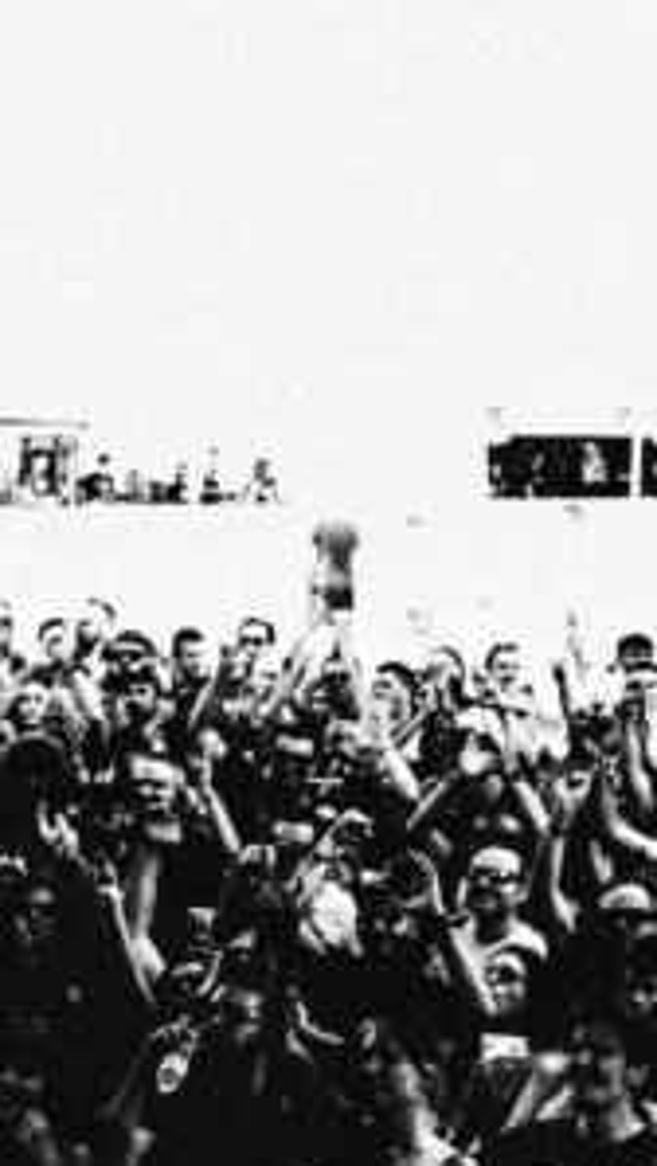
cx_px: -313
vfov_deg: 11.4
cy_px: 657
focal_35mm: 189
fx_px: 5844
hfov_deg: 6.4
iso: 100
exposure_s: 1/125
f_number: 9
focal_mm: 70
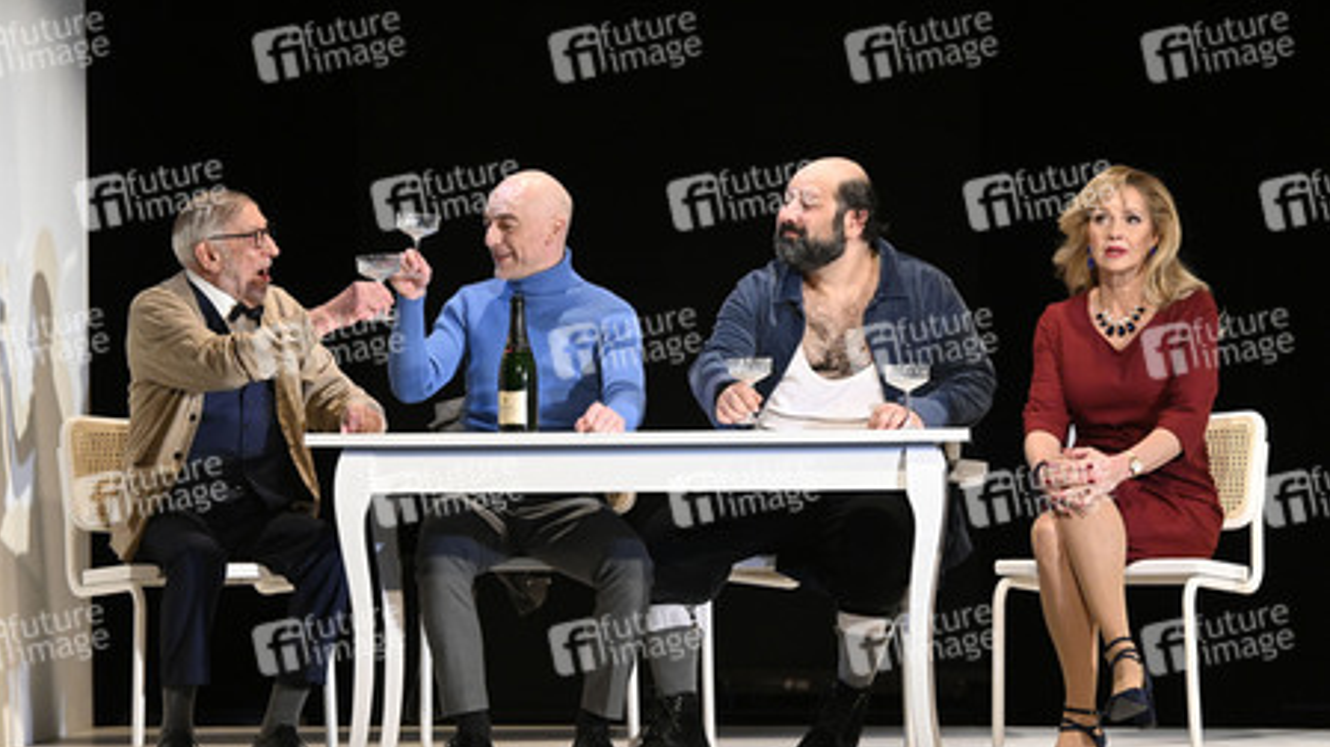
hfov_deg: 15.1
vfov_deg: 8.5
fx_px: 5005
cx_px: 665
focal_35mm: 142
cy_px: 418
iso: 5000
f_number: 5
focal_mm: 135
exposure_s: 1/640
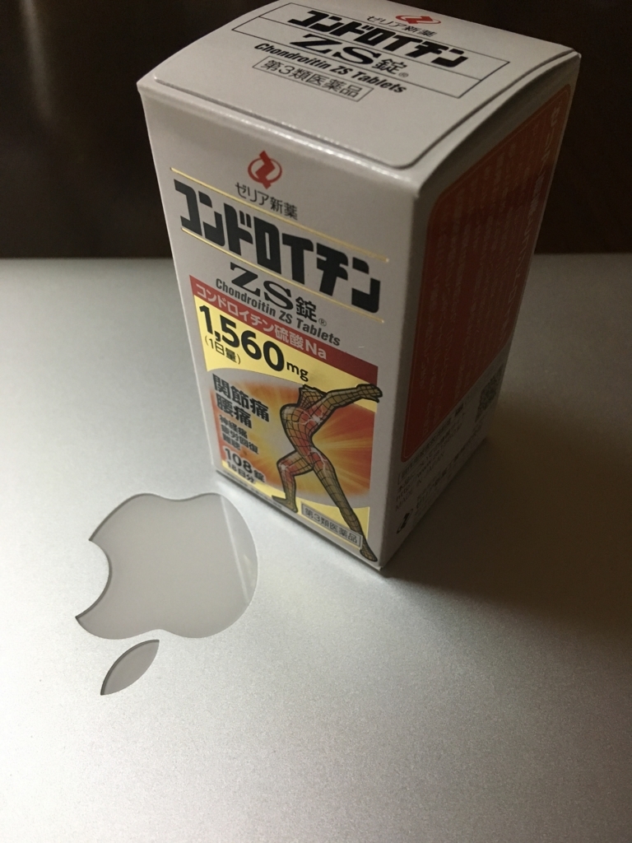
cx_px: 316
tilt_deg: -49.0
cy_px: 422
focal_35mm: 29
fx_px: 706
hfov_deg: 48.2
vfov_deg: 61.7
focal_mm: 4.15
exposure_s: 1/30
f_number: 2.2
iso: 160
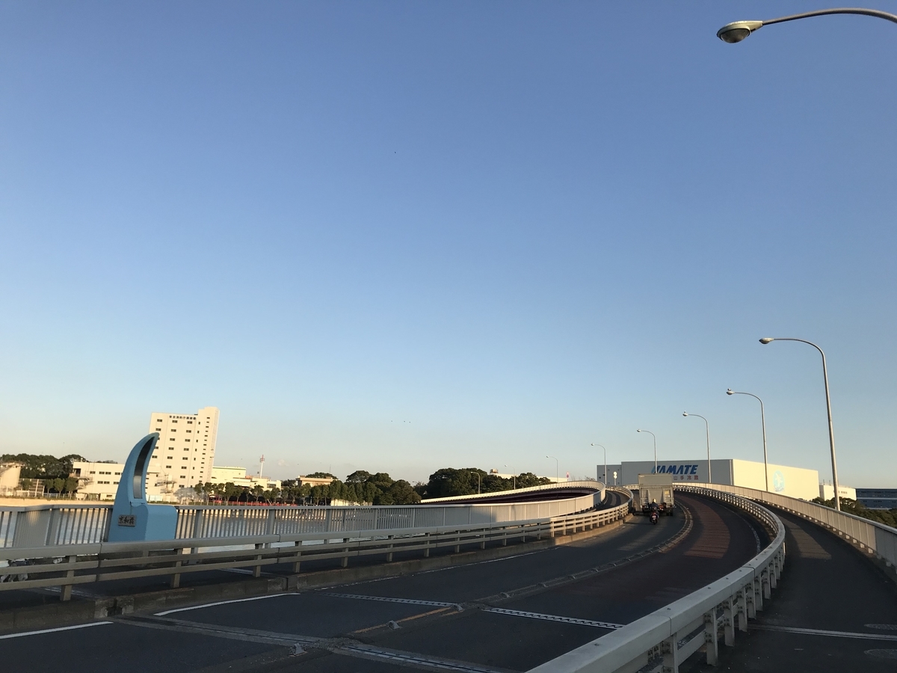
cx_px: 448
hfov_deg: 63.4
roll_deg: -3.1
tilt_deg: +15.1
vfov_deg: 49.7
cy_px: 336
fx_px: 726
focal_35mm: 28
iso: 20
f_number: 1.8
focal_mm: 3.99
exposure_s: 1/1389
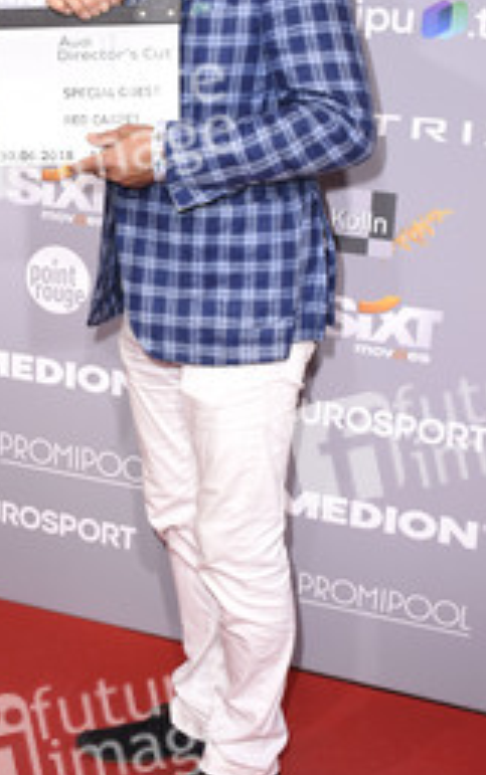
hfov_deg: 22.7
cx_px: 169
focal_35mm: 57
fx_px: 1206
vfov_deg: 35.4
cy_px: 286
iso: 250
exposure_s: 1/125
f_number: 6.3
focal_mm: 24
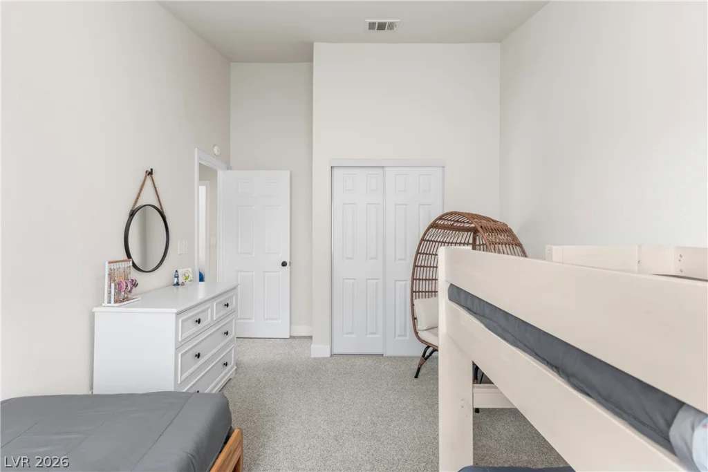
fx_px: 334
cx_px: 354
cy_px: 236
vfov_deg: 70.5
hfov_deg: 93.3
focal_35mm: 17
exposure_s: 1/125
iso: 400
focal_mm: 17
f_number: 8
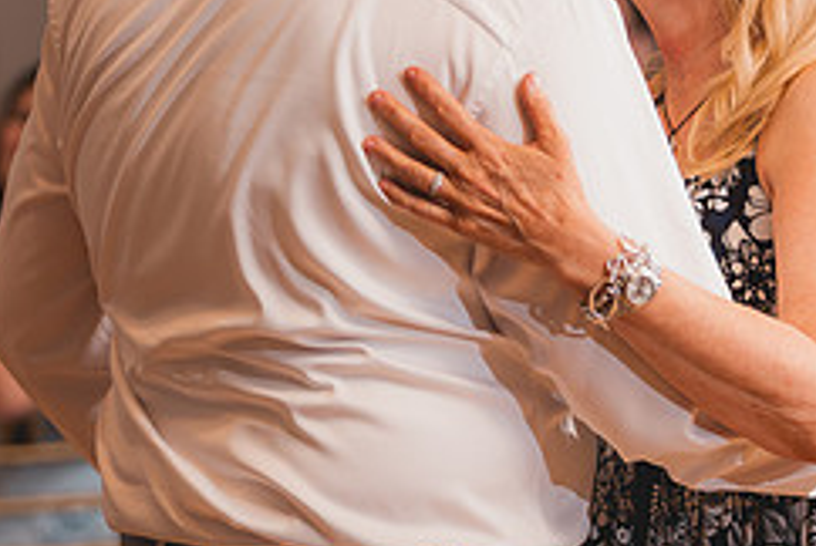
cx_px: 664
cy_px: 79
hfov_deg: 8.4
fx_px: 5537
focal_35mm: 244
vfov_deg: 5.6
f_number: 2.8
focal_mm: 102
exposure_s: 1/250
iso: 1000
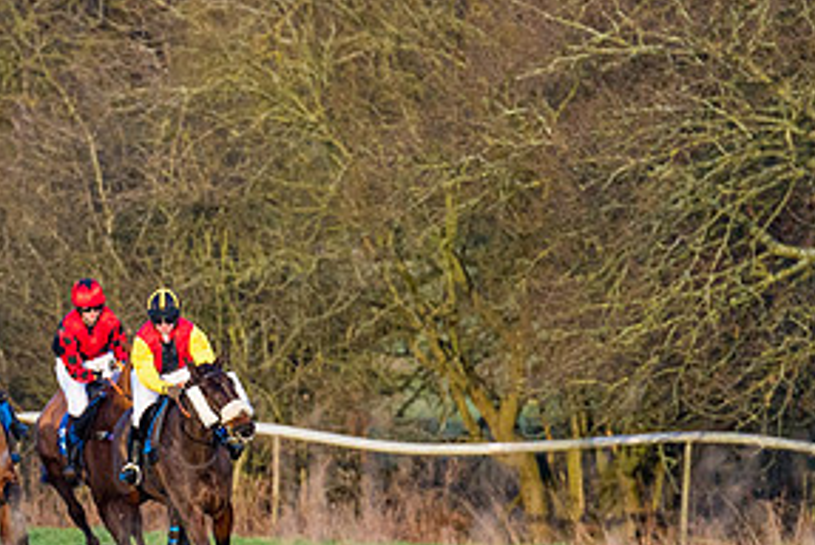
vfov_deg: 1.5
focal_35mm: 909
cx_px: 153
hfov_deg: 2.3
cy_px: 422
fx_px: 20599
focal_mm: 300
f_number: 4
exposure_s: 1/1250
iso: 800
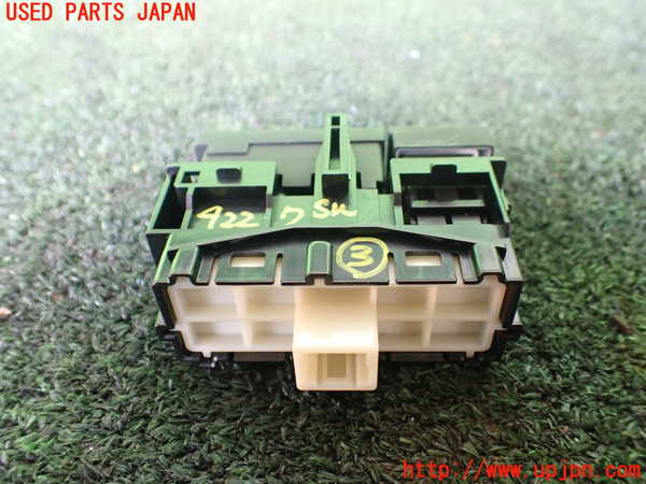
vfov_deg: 46.8
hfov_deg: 60.0
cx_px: 323
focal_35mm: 30
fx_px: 560
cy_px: 242
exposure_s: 1/125
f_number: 2.3
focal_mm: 5.4
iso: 800
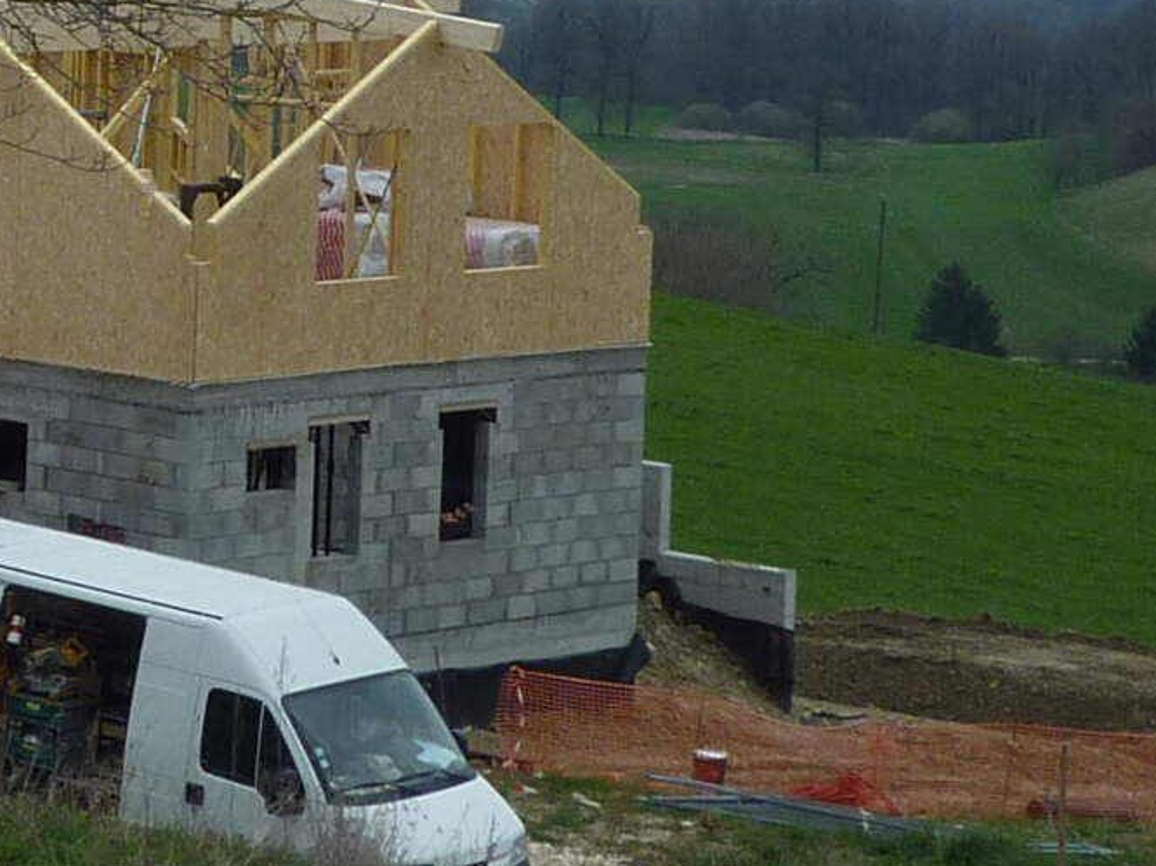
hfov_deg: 10.0
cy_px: 214
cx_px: -127
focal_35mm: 196
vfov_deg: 7.6
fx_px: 6543
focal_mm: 7.8
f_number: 4.3
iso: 80
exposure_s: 1/500
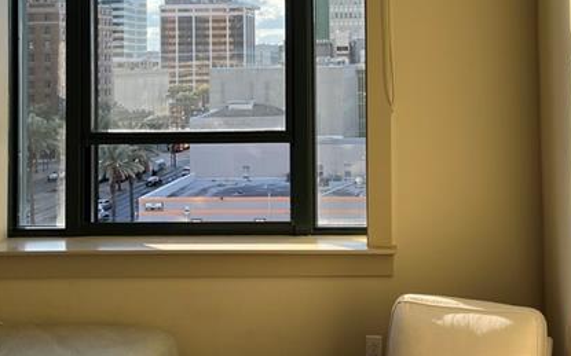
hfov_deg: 39.1
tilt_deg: +2.7
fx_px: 793
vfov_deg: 24.4
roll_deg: +1.0
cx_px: 388
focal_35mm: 51
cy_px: 18
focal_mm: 5.1
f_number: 1.6
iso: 50
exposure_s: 1/943
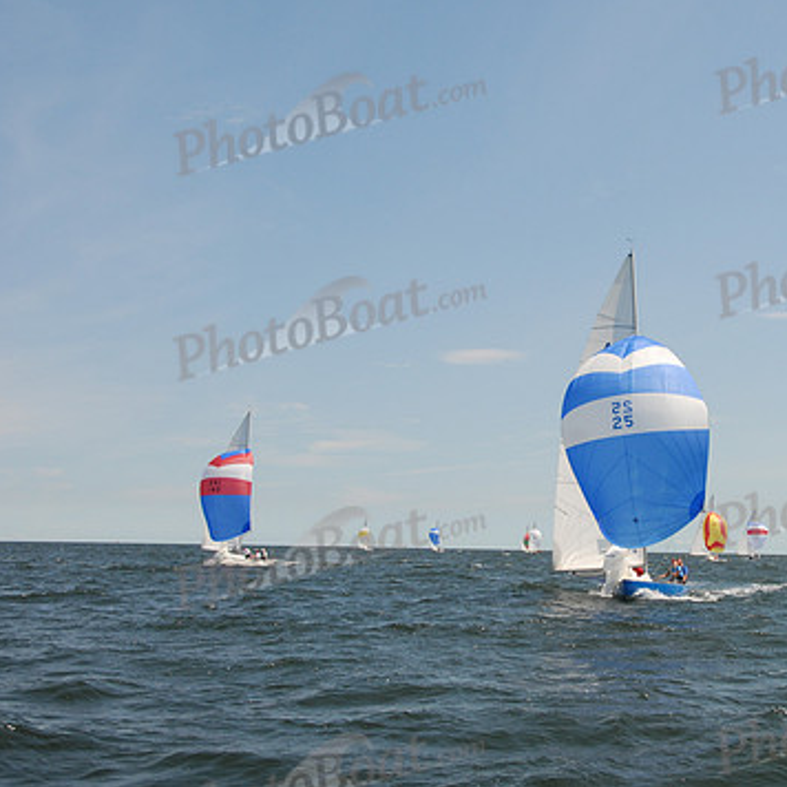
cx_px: 601
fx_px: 1389
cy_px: 407
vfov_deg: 31.6
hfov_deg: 31.0
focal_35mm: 54
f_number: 7.1
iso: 200
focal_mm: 26
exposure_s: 1/500
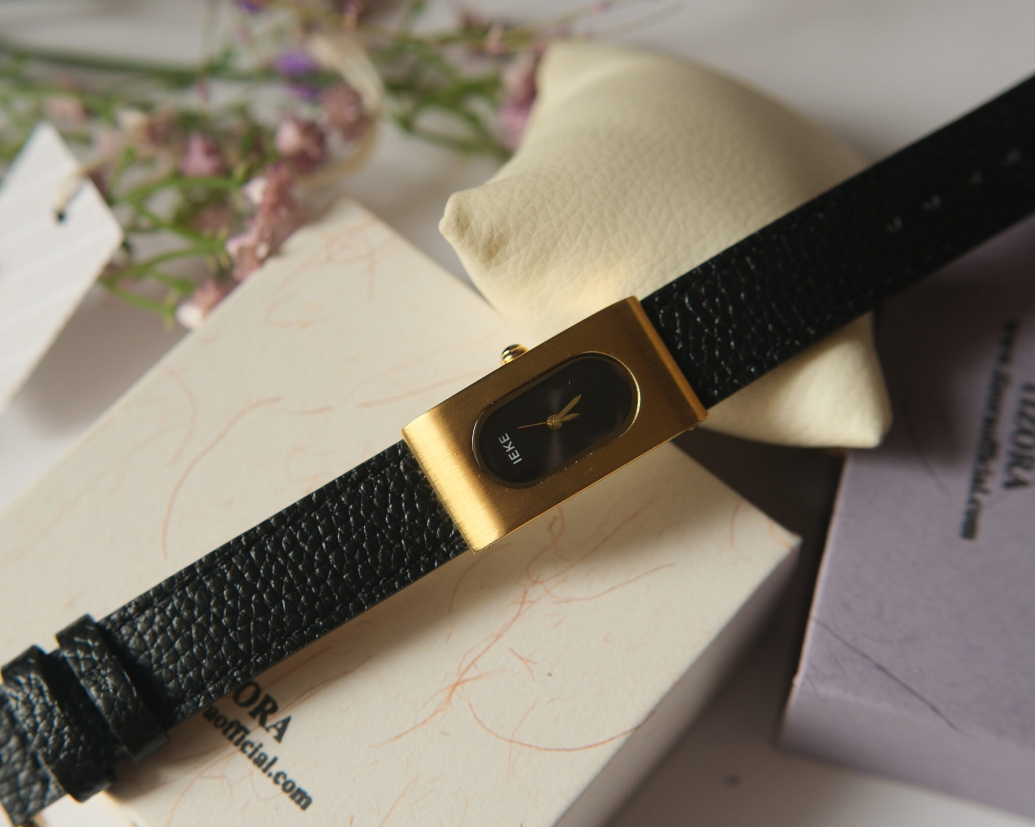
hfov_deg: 33.0
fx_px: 1746
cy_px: 415
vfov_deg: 26.7
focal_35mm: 57
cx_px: 477
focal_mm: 33
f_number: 3.6
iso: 640
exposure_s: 1/160
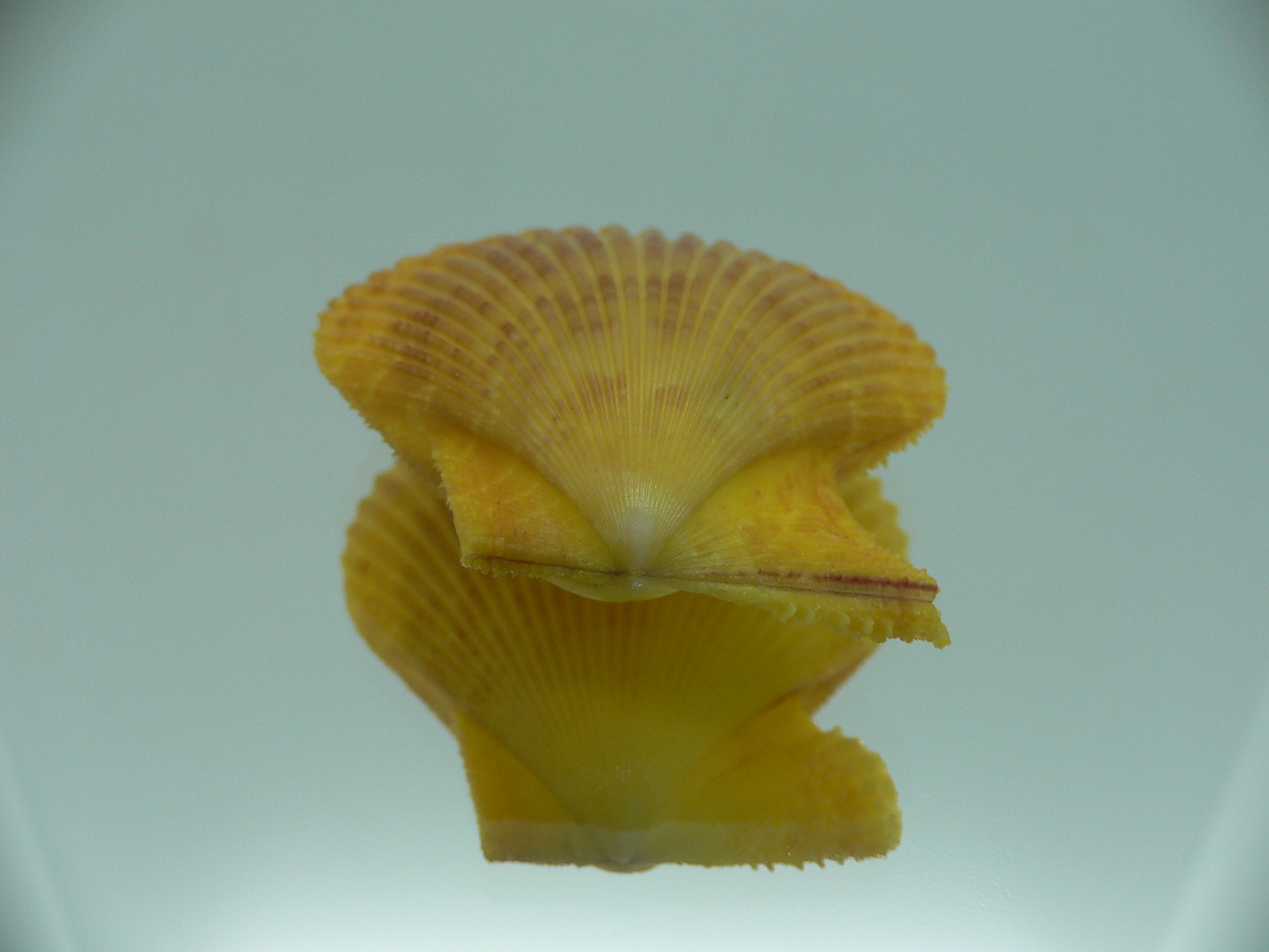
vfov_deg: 40.7
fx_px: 1283
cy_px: 476
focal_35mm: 35
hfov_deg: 52.6
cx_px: 634
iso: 80
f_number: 2.8
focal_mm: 4.6
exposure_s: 1/60
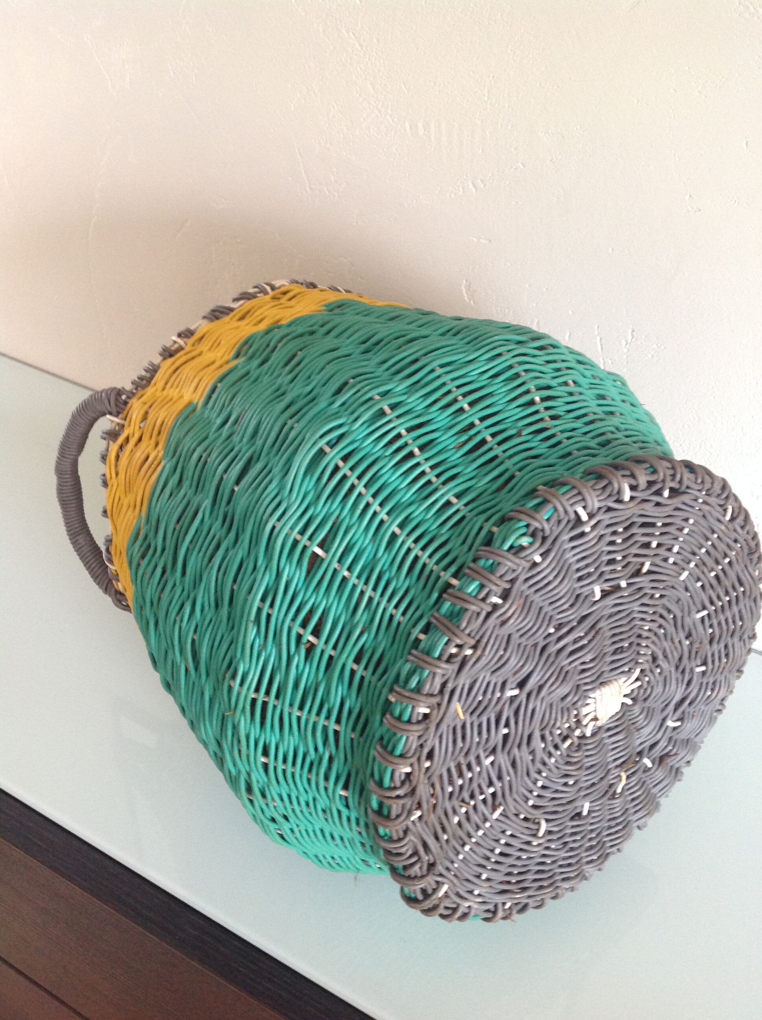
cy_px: 510
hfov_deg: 40.6
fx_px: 1030
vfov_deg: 52.7
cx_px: 381
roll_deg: -2.7
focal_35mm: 35
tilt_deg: -40.3
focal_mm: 4.28
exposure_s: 1/15
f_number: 2.4
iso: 160
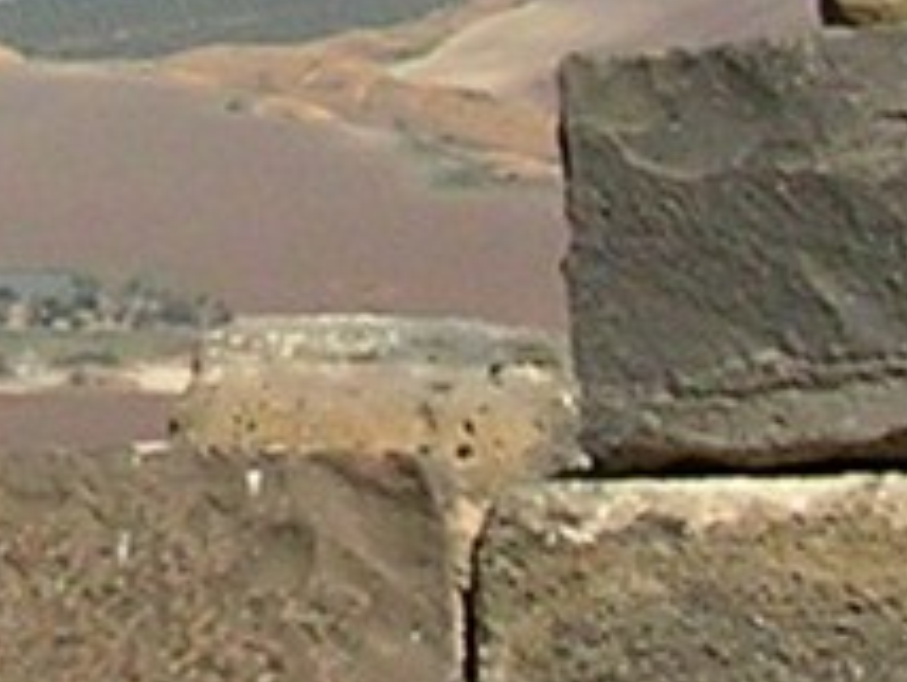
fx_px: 7450
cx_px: -284
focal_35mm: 284
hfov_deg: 6.9
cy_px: -627
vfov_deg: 5.2
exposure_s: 1/364
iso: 50
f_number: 5.6
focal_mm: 5.8
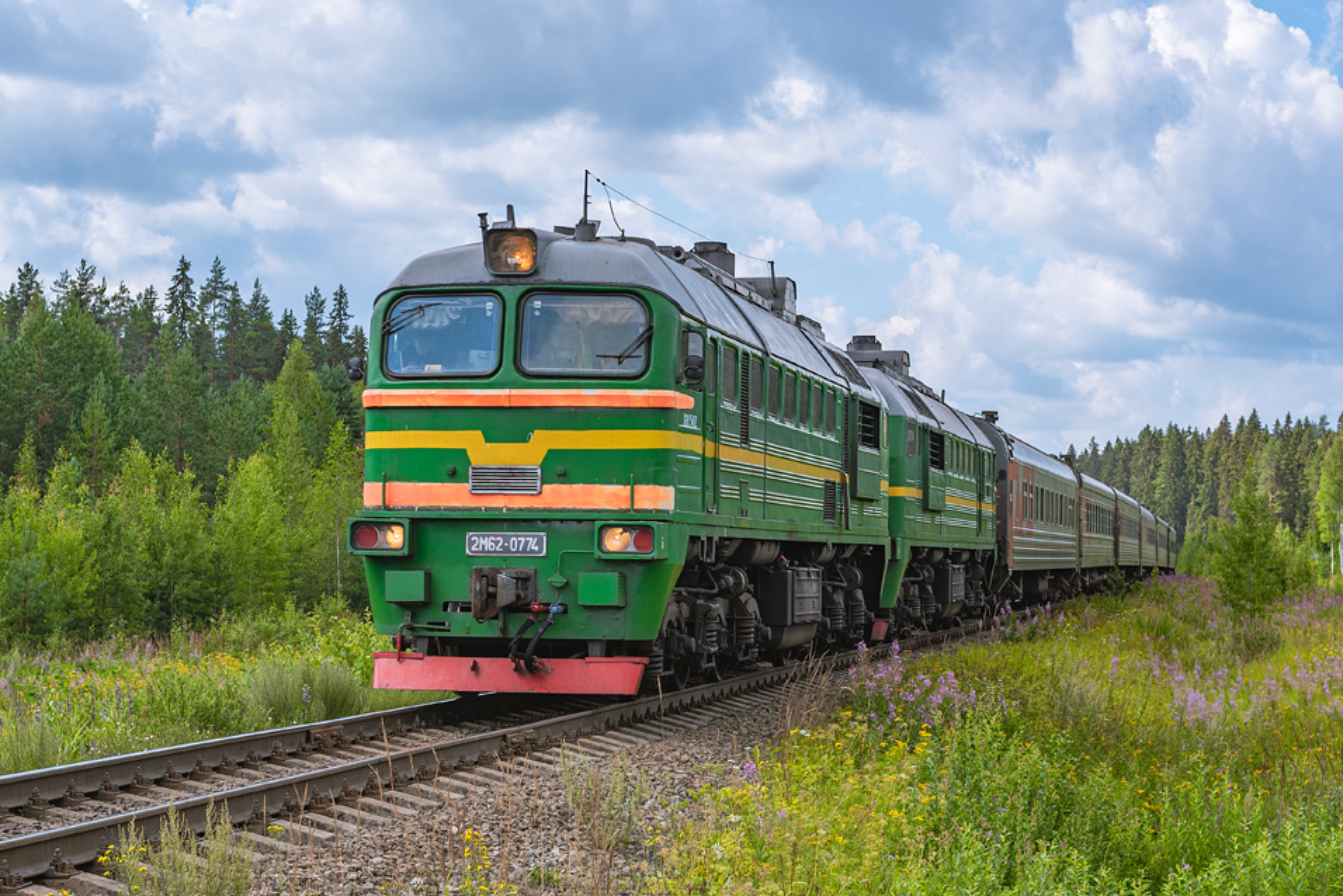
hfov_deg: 29.6
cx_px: 714
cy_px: 376
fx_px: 2537
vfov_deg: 20.0
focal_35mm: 68
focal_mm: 50
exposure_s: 1/320
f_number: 6.3
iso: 100
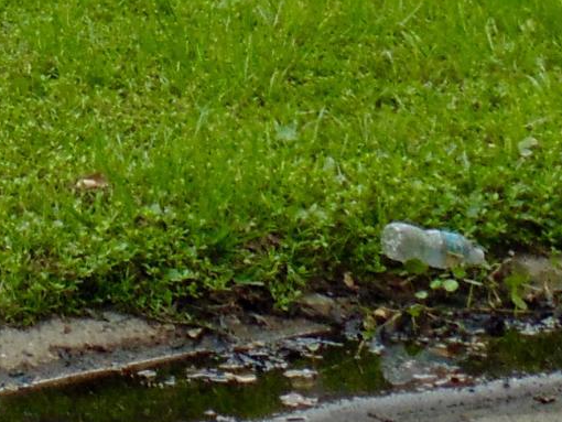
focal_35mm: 241
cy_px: -569
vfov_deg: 5.9
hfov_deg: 7.7
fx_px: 3915
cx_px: -739
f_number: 3.6
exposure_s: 1/125
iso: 80
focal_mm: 7.4
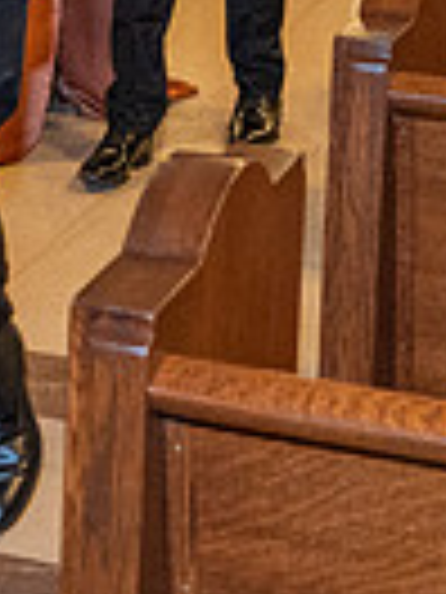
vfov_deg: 14.6
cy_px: -254
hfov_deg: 11.5
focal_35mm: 127
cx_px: -73
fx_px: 2182
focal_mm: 14
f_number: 2.8
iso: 800
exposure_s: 1/125
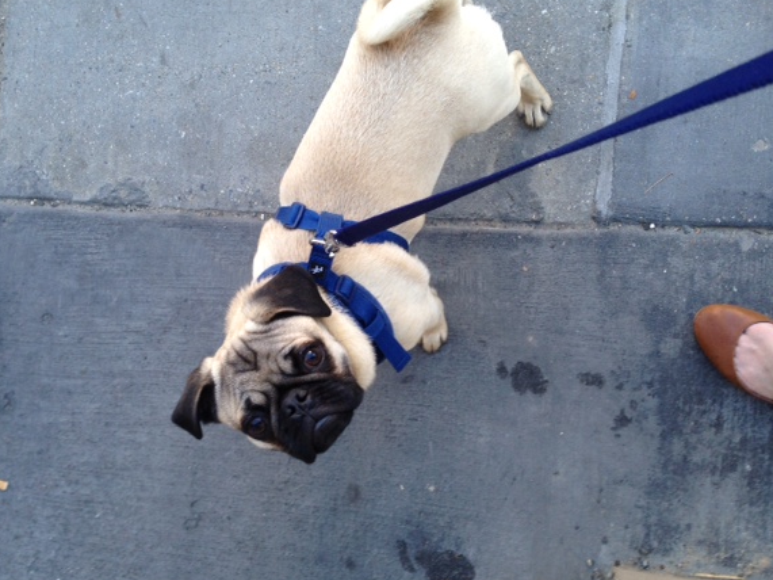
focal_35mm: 37
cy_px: 291
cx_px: 341
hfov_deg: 50.0
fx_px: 826
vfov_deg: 38.7
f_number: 2.4
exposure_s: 1/60
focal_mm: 4.12
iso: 64
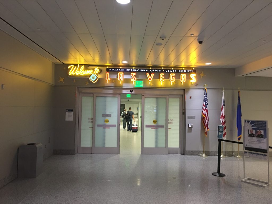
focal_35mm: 29
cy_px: 102
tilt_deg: +2.2
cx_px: 136
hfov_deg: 61.7
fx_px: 228
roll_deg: -0.4
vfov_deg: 48.2
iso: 125
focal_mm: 4.15
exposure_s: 1/8
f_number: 2.2
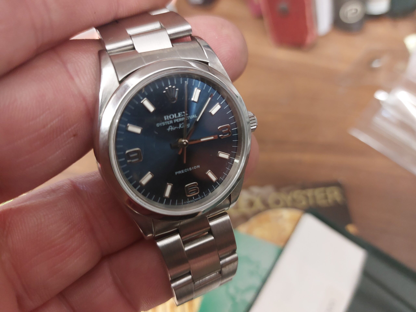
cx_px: 208
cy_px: 156
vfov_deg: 54.9
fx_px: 300
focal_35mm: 25
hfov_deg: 69.4
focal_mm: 5.23
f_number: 1.8
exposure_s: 1/25
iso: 500
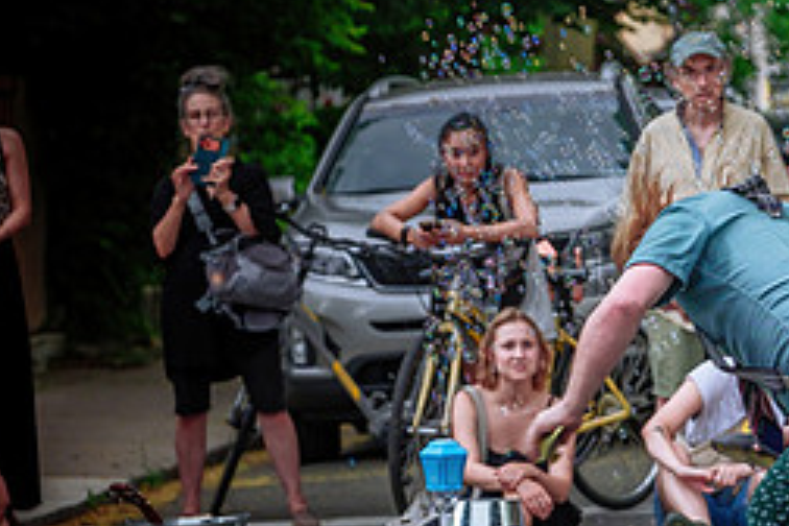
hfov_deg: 9.0
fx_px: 4997
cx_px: 833
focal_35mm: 228
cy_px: 305
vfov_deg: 6.0
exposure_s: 1/250
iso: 500
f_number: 2.8
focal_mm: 66
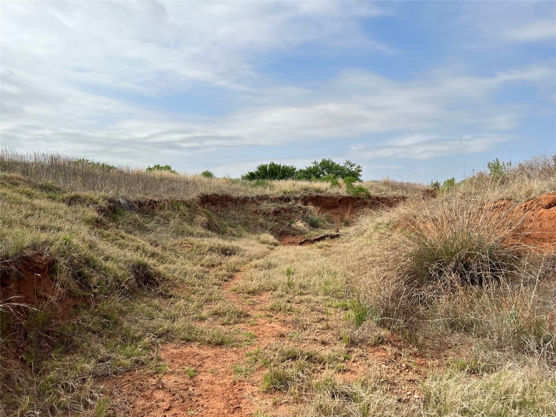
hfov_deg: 67.3
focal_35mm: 26
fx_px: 418
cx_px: 278
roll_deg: -3.3
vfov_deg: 53.1
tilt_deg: -0.8
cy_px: 208
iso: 50
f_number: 1.5
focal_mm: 5.7
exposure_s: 1/5319
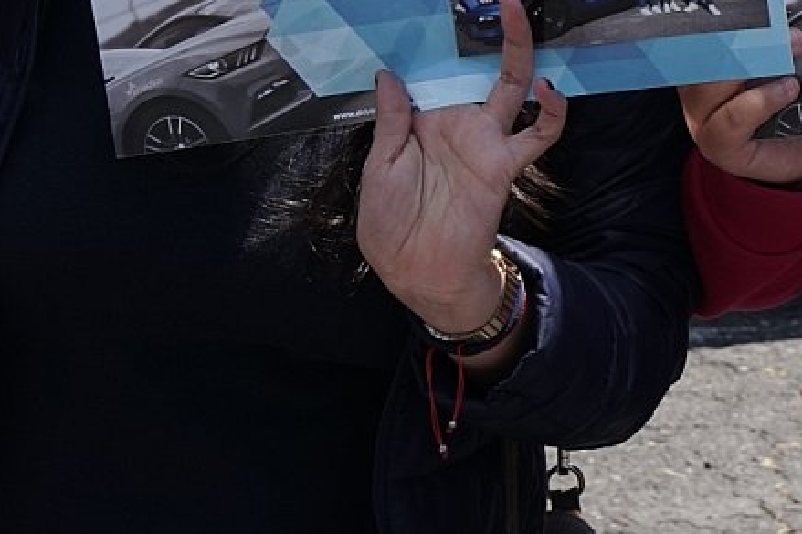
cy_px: -251
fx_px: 3005
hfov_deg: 14.4
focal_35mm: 135
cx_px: 1113
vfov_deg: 9.9
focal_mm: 37
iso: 125
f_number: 9
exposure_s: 1/160
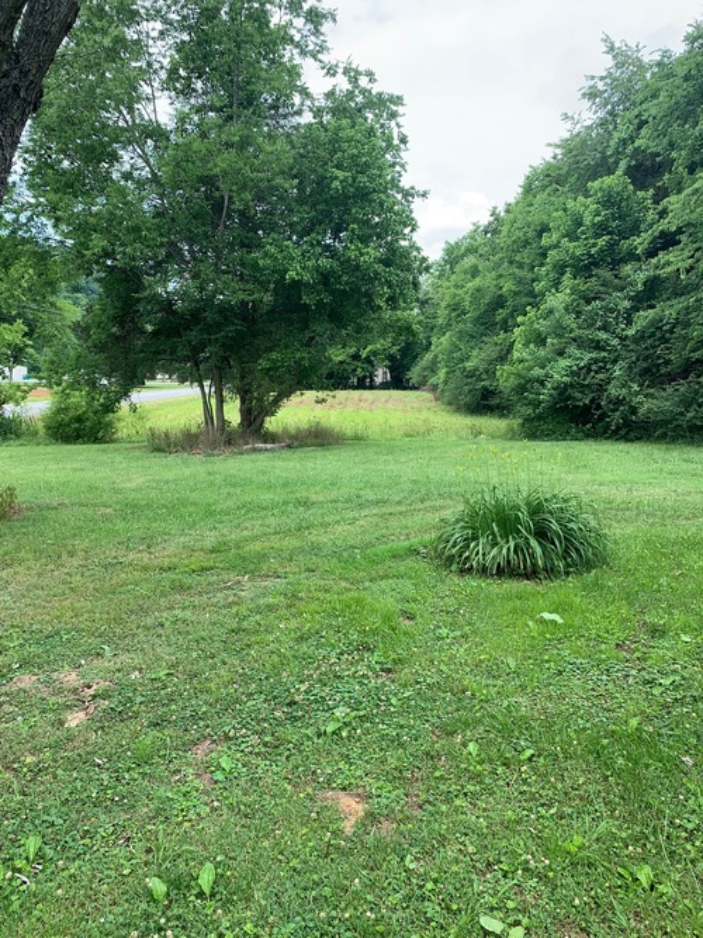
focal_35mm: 26
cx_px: 352
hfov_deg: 53.0
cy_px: 469
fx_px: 704
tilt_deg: -6.2
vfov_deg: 67.3
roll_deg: -1.8
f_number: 1.8
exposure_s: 1/428
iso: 25
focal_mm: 4.25
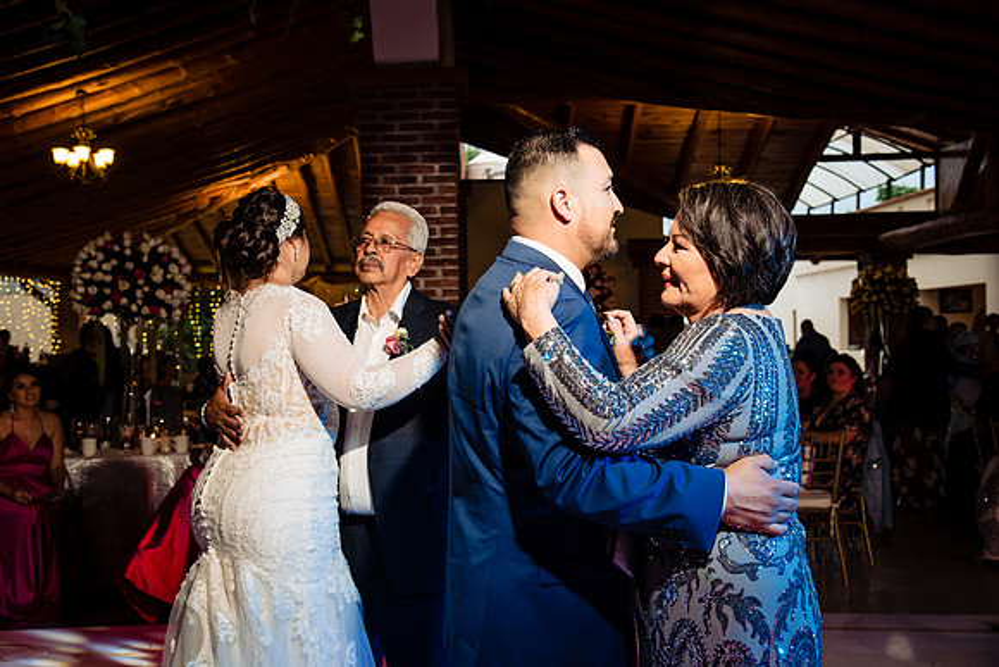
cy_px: 334
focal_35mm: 44
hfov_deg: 44.5
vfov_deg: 30.5
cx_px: 500
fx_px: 1221
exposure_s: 1/160
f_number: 7.1
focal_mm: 44
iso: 2000
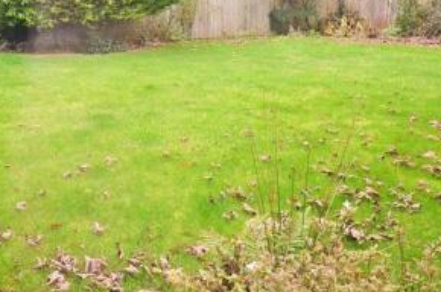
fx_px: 539
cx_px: 172
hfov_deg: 44.2
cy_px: 5
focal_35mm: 44
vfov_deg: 28.5
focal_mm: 13
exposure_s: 1/25
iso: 640
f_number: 9
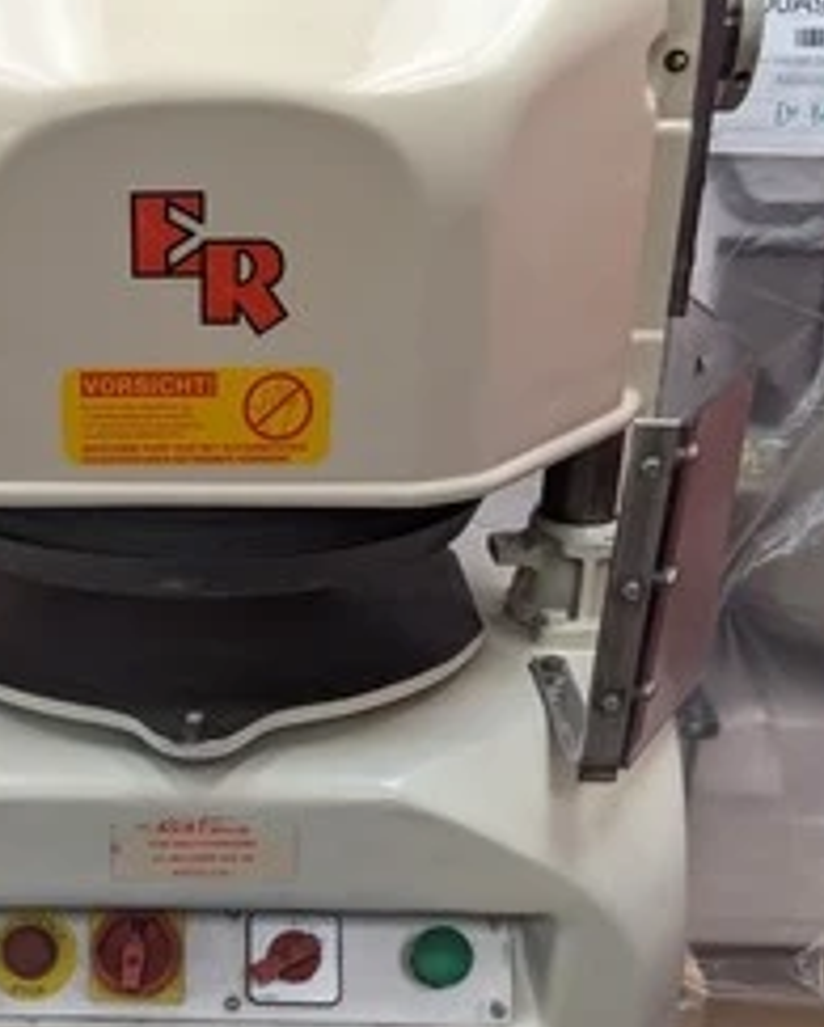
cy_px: 740
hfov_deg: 28.4
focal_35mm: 52
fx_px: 1582
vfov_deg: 35.3
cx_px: 127
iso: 78
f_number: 1.73
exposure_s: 1/60
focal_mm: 4.38
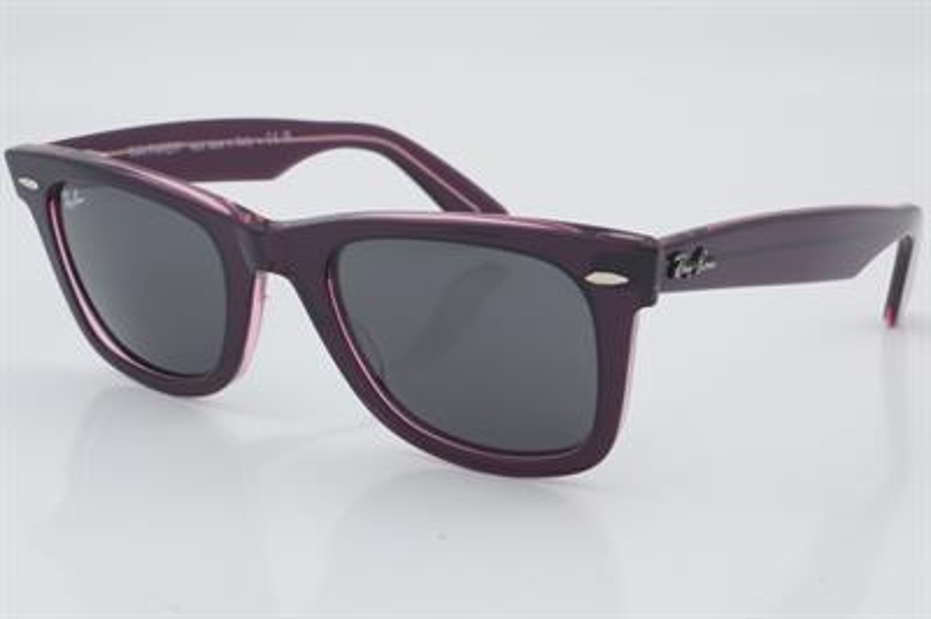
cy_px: 310
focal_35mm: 75
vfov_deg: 18.2
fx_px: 1938
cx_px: 466
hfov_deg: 27.0
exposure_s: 1/3
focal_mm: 50
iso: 100
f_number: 32
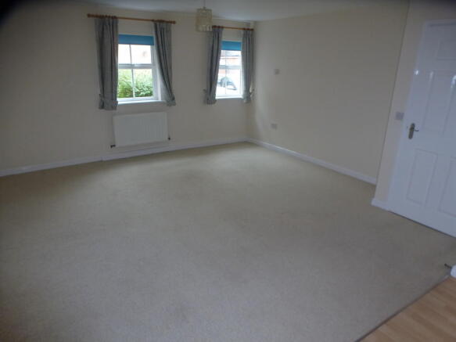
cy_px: 171
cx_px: 228
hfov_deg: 71.6
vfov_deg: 56.8
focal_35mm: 24
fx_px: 316
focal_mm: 4.3
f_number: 3.3
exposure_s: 1/60
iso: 160
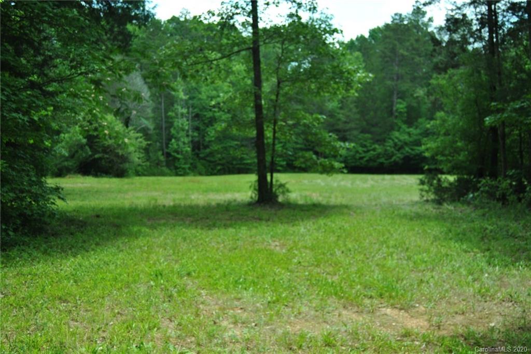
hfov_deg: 53.1
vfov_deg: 36.9
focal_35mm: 36
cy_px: 177
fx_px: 531
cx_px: 266
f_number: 3.8
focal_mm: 24
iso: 100
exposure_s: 1/320
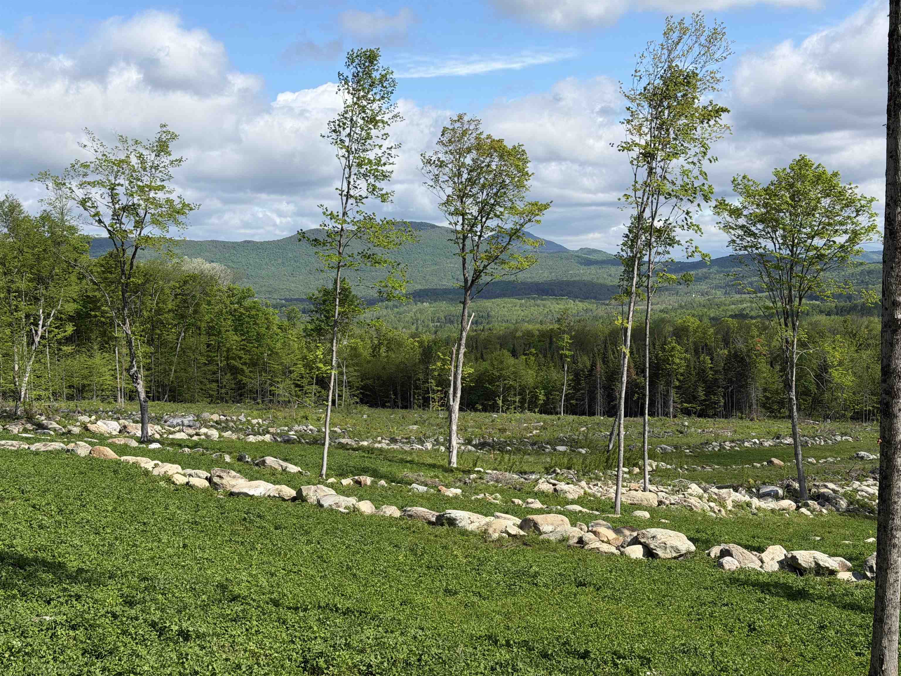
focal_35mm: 48
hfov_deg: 39.7
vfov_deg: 30.3
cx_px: 450
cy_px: 338
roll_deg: +1.8
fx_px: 1249
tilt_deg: -4.4
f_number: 1.78
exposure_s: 1/5208
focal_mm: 6.76
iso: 64
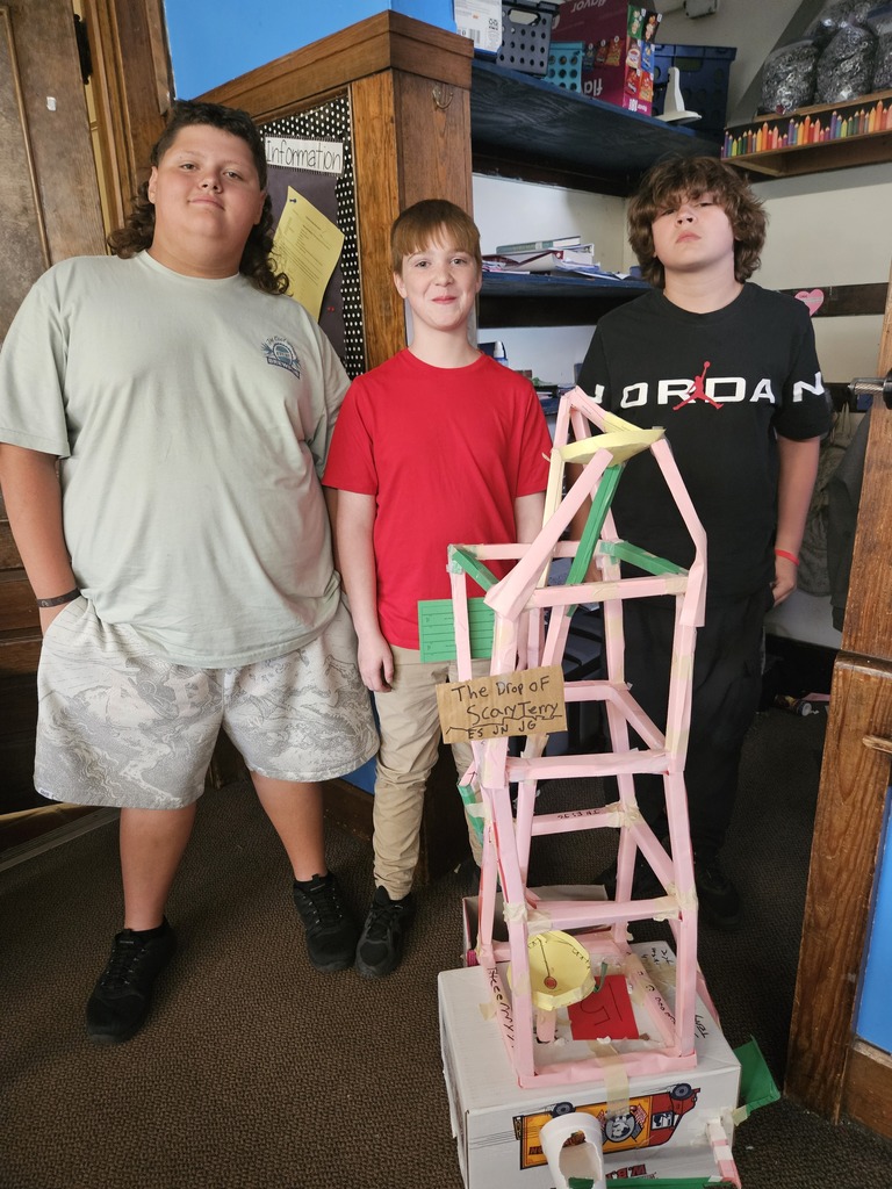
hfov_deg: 58.9
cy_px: 594
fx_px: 790
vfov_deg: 73.9
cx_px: 446
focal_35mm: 23
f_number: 1.8
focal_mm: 5.4
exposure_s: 1/40
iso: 500
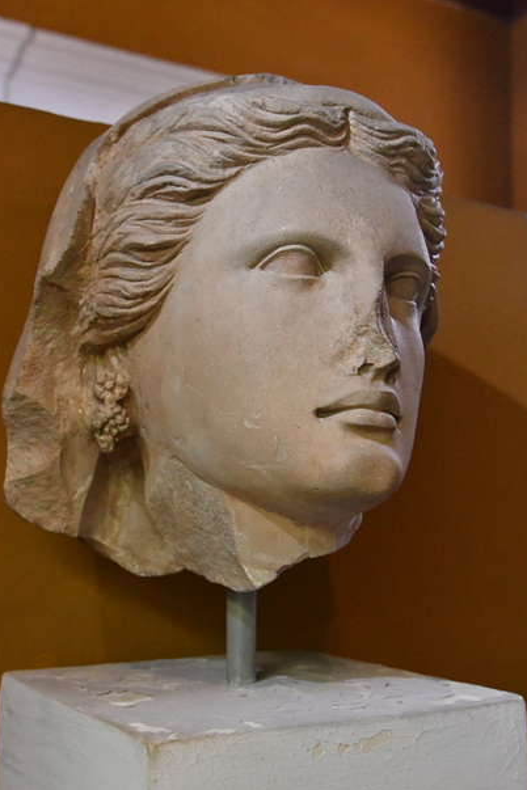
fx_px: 1010
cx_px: 261
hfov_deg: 29.2
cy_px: 431
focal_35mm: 46
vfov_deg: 42.7
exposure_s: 1/200
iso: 8000
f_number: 5.6
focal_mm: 28
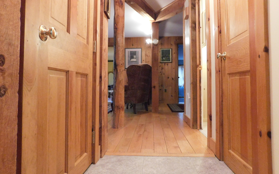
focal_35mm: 25
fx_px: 190
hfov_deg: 72.5
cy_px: 80
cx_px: 140
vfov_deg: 49.2
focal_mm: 4
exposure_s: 1/25
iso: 800
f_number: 3
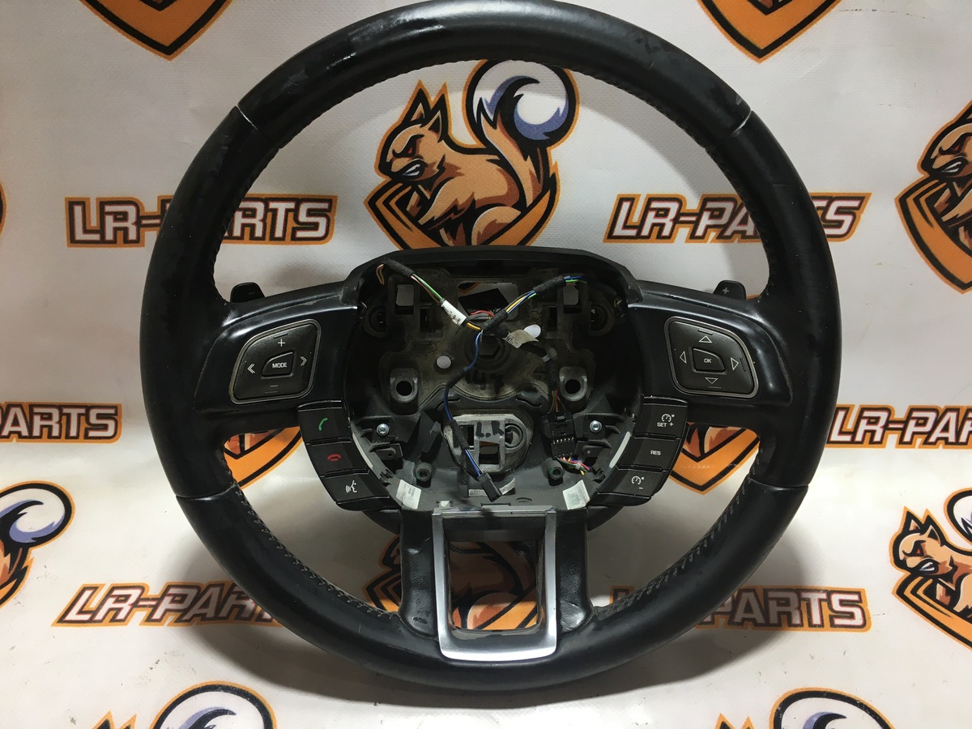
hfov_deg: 61.7
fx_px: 814
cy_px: 364
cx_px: 486
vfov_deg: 48.2
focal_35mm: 29
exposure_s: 1/33
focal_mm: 4.15
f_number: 2.2
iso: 25
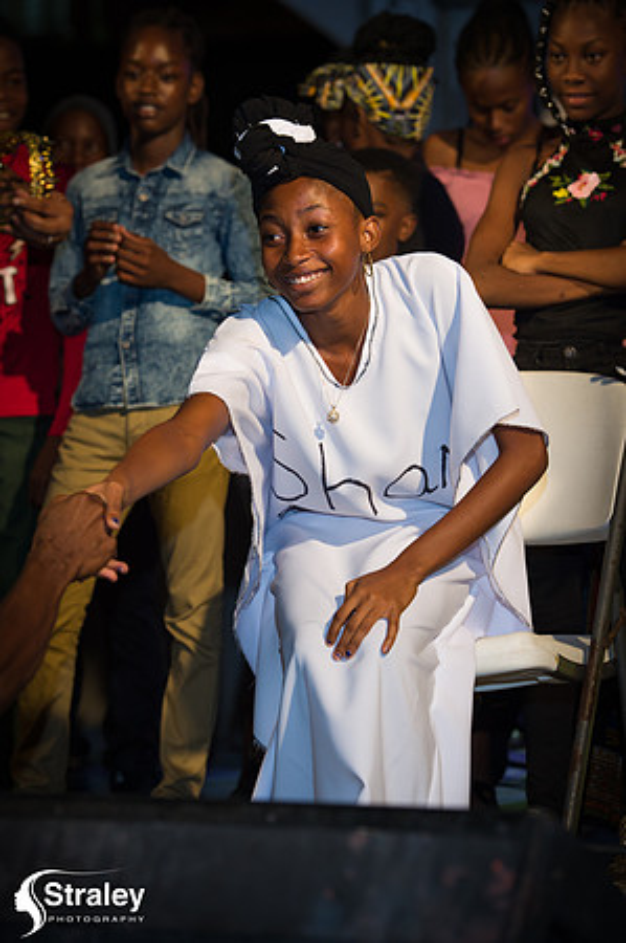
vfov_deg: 19.5
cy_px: 472
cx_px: 313
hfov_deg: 13.0
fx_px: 2745
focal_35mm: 105
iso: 1600
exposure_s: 1/160
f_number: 5.6
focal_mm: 105
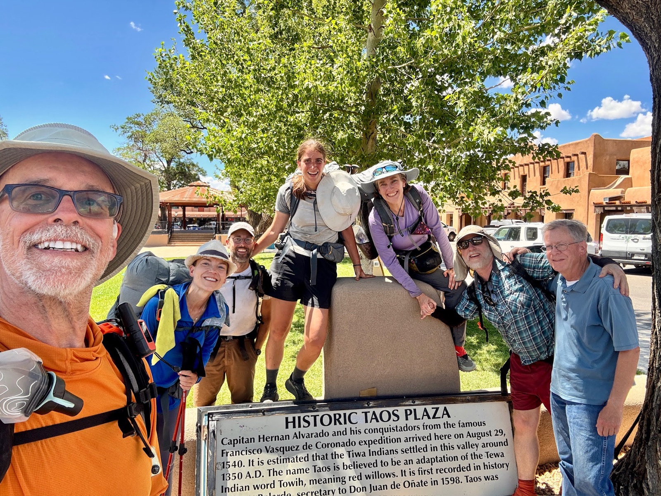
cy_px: 248
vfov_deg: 58.9
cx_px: 330
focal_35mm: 23
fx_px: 439
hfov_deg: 73.9
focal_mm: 2.69
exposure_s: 1/235
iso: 25
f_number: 1.9
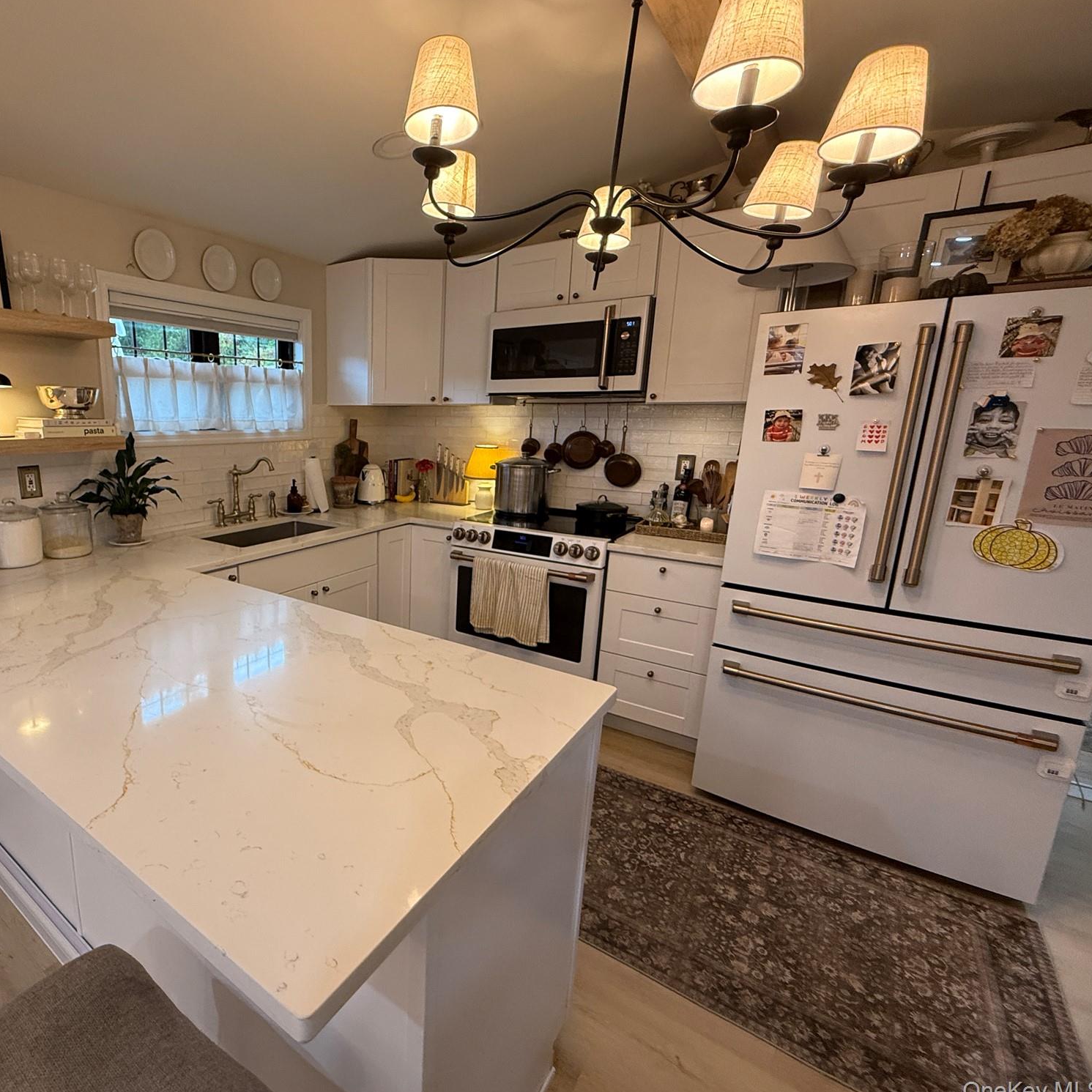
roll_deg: -0.3
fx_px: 607
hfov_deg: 81.1
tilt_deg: -12.3
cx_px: 362
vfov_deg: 84.0
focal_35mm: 17
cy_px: 546
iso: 250
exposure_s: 1/60
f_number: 2.2
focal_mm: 2.22
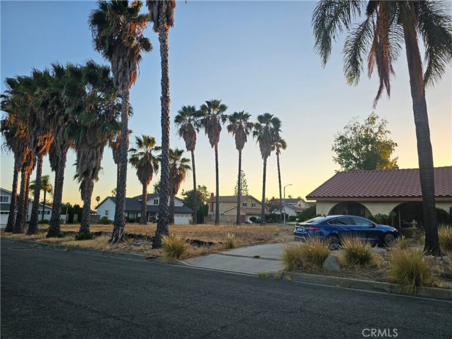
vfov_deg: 58.9
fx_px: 300
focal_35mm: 23
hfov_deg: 73.9
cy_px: 170
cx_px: 226
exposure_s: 1/180
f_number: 1.7
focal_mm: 6.3
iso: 12
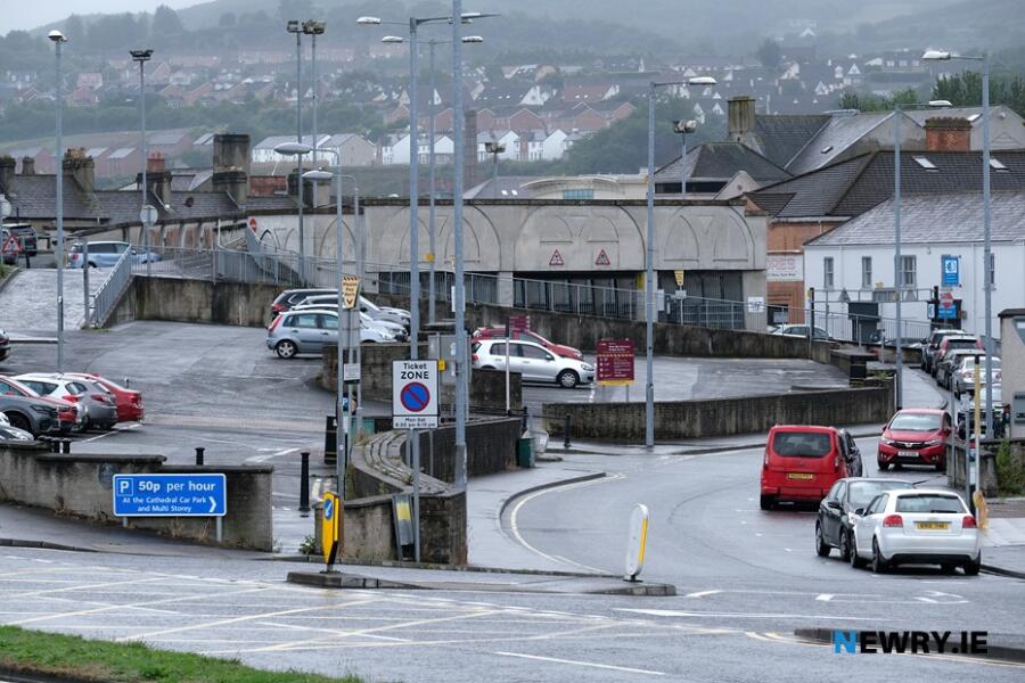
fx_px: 5979
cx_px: 512
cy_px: 342
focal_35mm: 210
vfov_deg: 6.5
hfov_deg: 9.8
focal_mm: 140
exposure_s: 1/300
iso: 400
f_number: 8
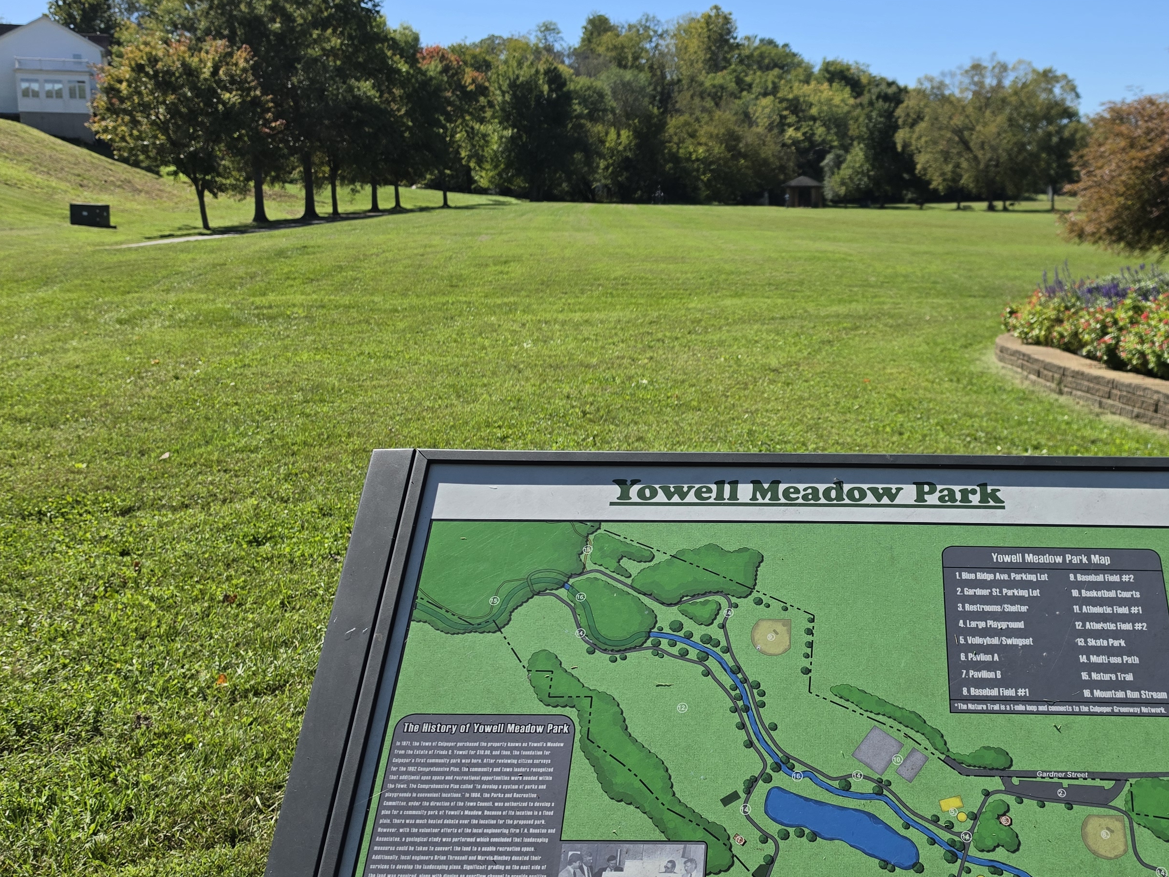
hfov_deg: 47.7
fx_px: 1283
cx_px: 831
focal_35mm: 38
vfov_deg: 37.7
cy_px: 405
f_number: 1.4
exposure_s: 1/5955
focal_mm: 6.5
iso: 64
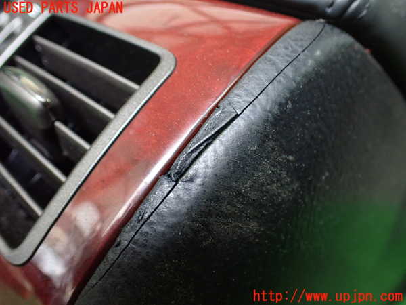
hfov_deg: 60.0
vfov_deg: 46.8
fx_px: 352
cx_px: 203
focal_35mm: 30
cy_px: 152
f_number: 2.3
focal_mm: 5.4
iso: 800
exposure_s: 1/80
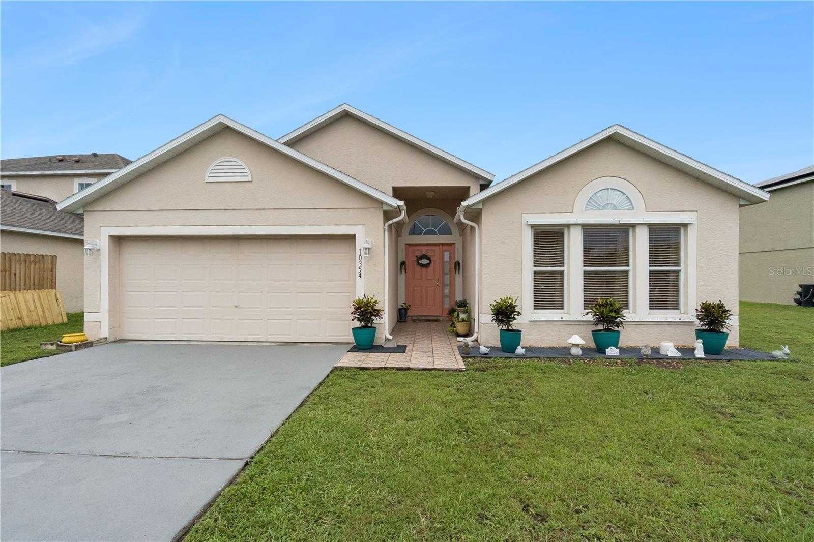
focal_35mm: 15
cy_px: 271
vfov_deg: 77.3
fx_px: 339
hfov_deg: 100.4
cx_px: 407
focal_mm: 10
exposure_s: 1/3000
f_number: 11
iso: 1600
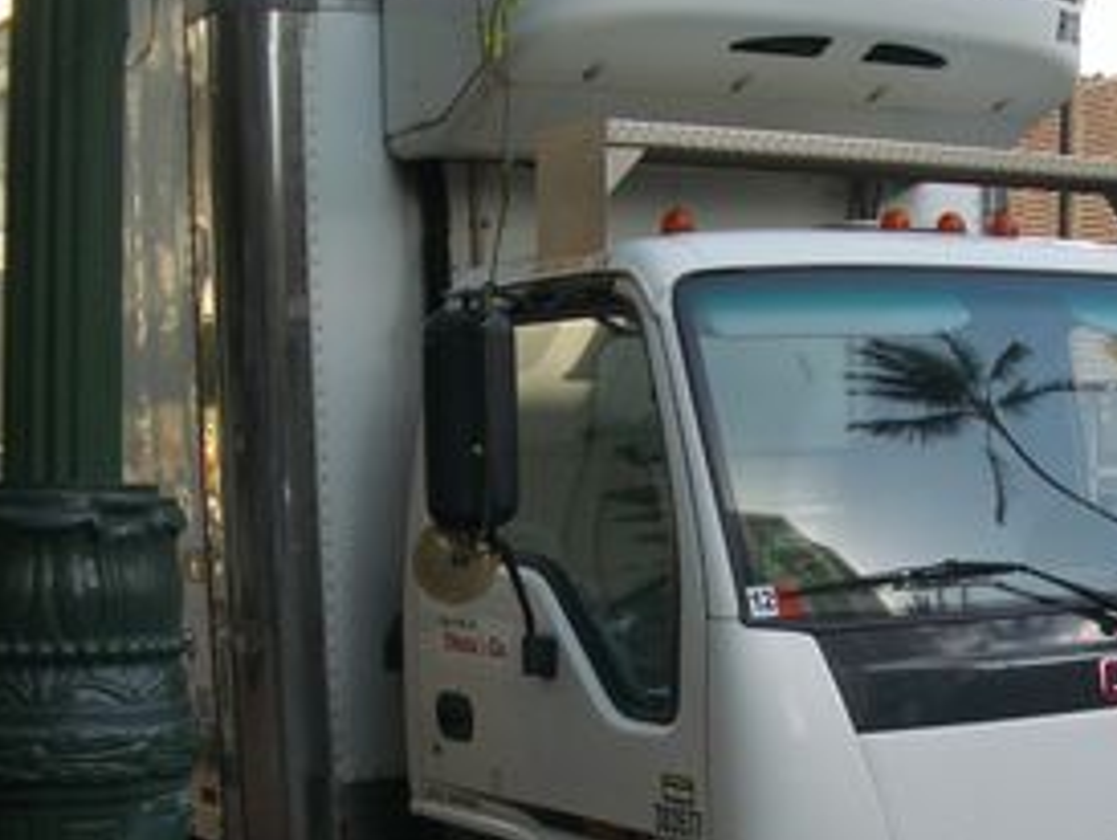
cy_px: 640
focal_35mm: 67
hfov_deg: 28.5
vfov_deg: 21.8
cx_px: 838
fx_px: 2164
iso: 50
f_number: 2.6
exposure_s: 1/320
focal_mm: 5.8
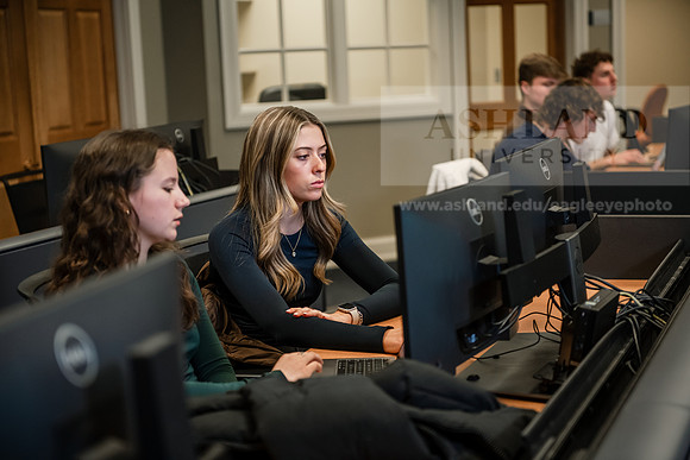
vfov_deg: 19.5
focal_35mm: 70
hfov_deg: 28.8
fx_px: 1342
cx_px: 345
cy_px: 230
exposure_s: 1/160
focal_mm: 70
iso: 1000
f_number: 2.8
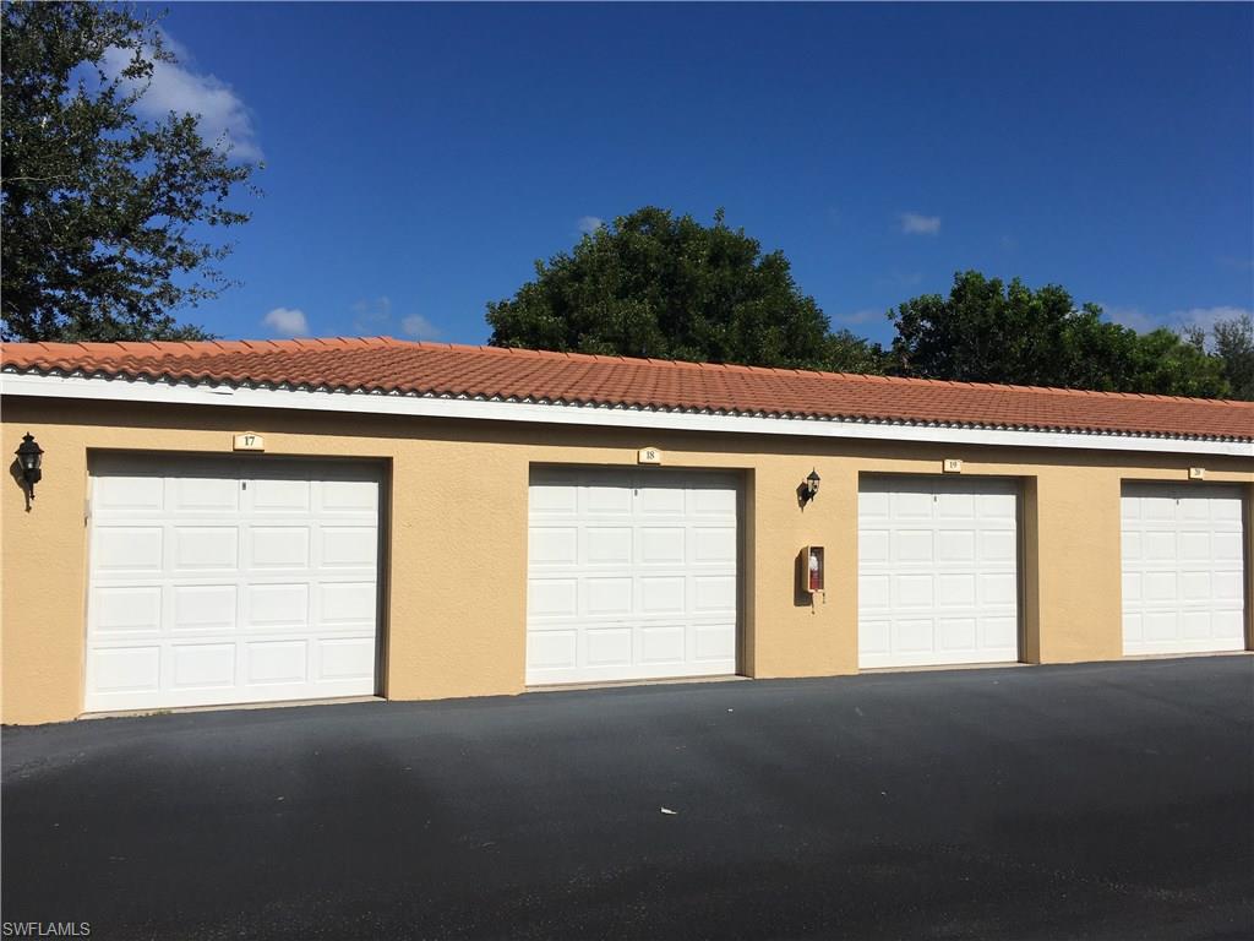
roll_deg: -0.6
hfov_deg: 61.7
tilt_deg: +1.9
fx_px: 1051
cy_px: 470
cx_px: 627
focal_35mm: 29
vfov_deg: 48.2
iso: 25
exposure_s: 1/4525
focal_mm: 4.15
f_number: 2.2
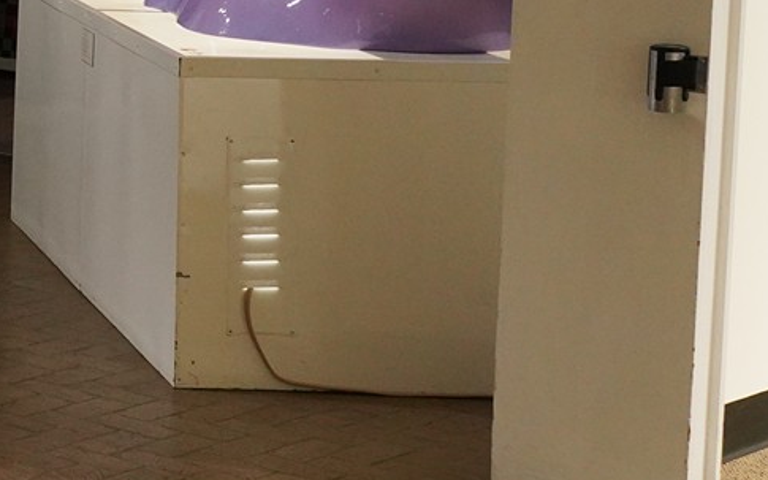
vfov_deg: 10.6
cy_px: -71
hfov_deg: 14.3
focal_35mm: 122
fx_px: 2553
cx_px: -757
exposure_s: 1/100
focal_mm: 29
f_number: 10
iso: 3200
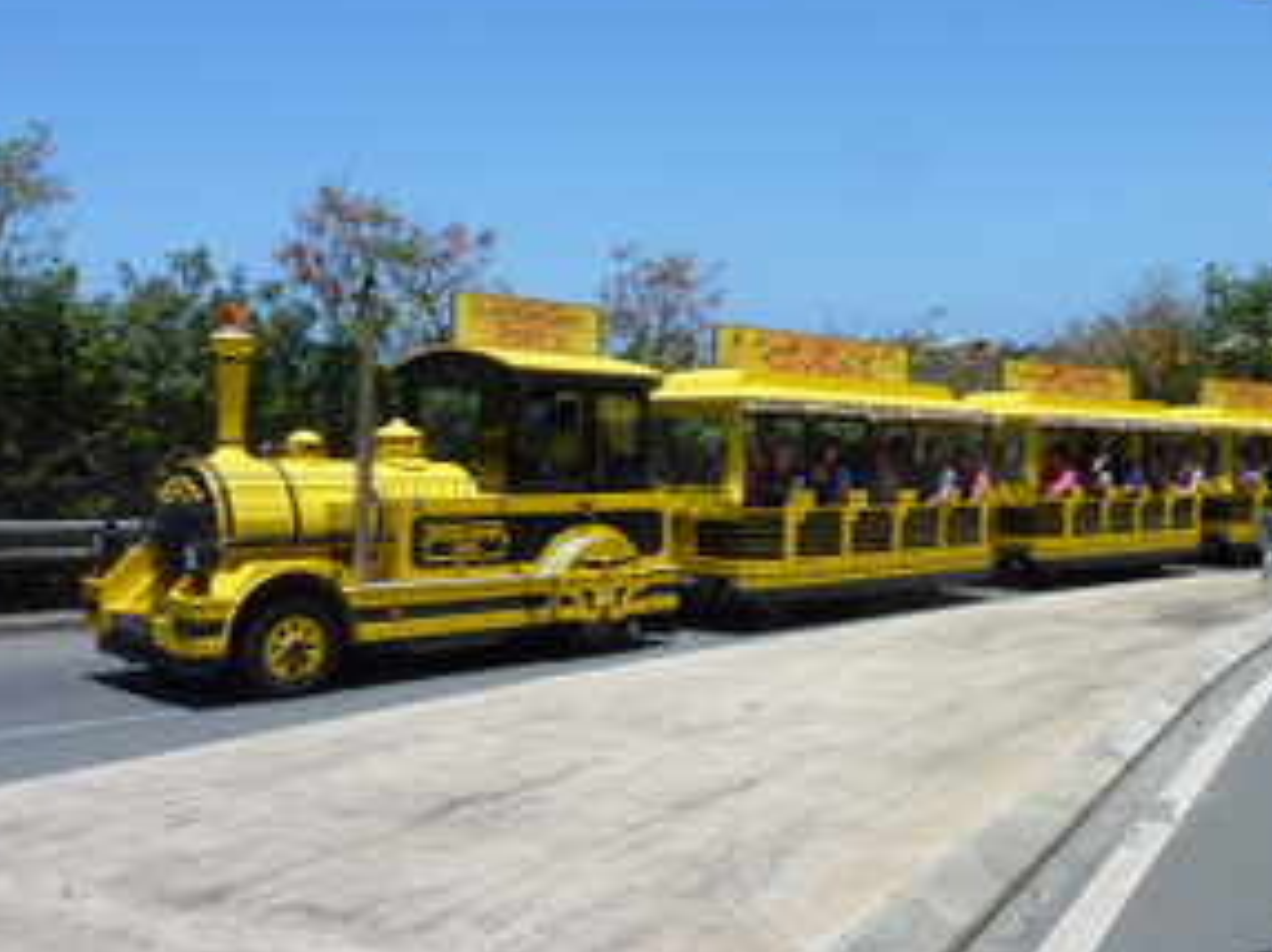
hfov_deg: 52.0
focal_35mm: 35
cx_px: 805
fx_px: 1285
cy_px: 463
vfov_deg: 40.6
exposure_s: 1/500
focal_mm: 4.1
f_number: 5
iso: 80
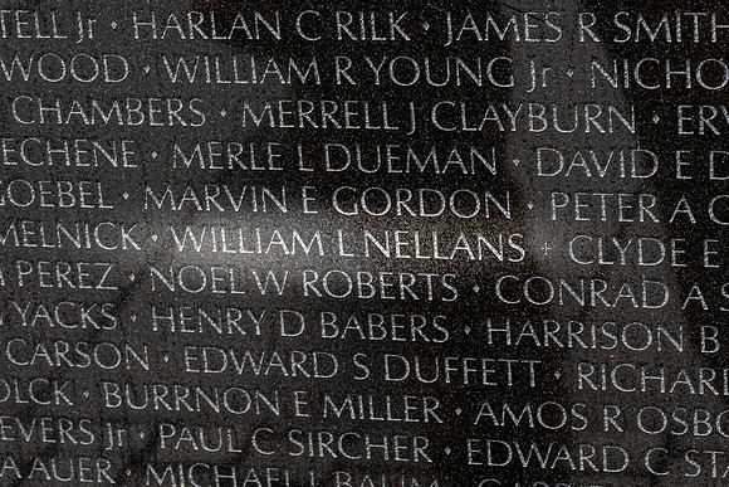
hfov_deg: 15.0
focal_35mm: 137
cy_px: 247
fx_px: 2773
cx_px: 322
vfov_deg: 10.0
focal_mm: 70
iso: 2500
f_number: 8
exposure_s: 1/400
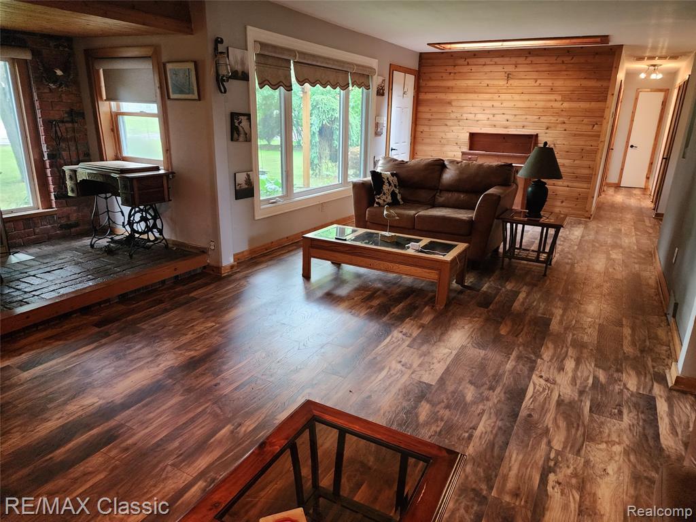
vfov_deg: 58.9
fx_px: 462
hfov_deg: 73.9
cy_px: 261
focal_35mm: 23
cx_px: 348
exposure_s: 1/60
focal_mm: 6.4
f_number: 1.8
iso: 500
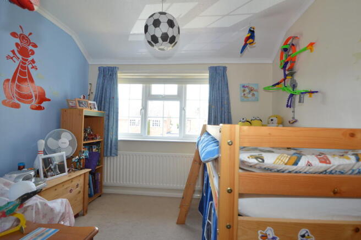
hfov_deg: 92.5
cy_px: 120
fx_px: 173
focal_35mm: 17
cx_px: 180
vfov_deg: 69.5
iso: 400
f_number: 4.5
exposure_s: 1/80
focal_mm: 11.5
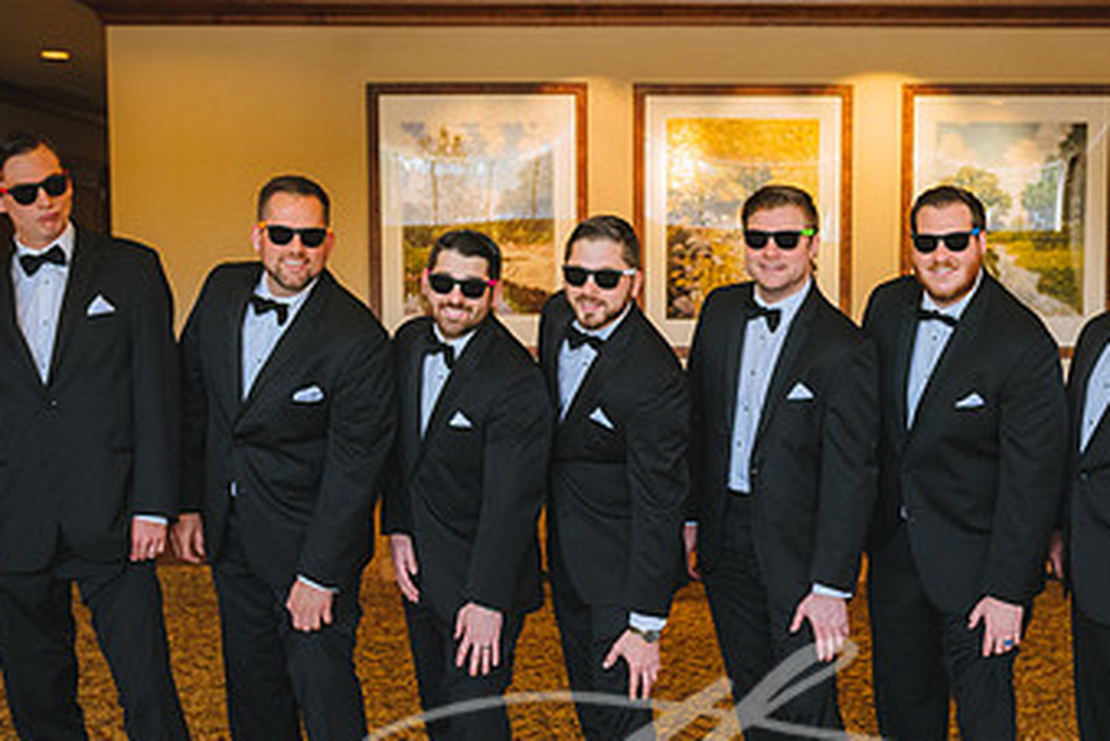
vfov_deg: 23.4
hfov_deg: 34.4
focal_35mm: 58
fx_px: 1789
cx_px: 669
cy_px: 452
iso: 1600
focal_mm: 34
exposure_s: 1/320
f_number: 3.5
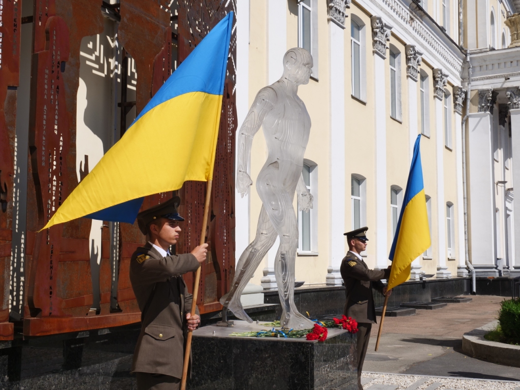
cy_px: 195
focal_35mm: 46
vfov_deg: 31.5
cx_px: 260
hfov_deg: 41.2
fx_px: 691
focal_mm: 23
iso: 200
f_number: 10
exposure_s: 1/500
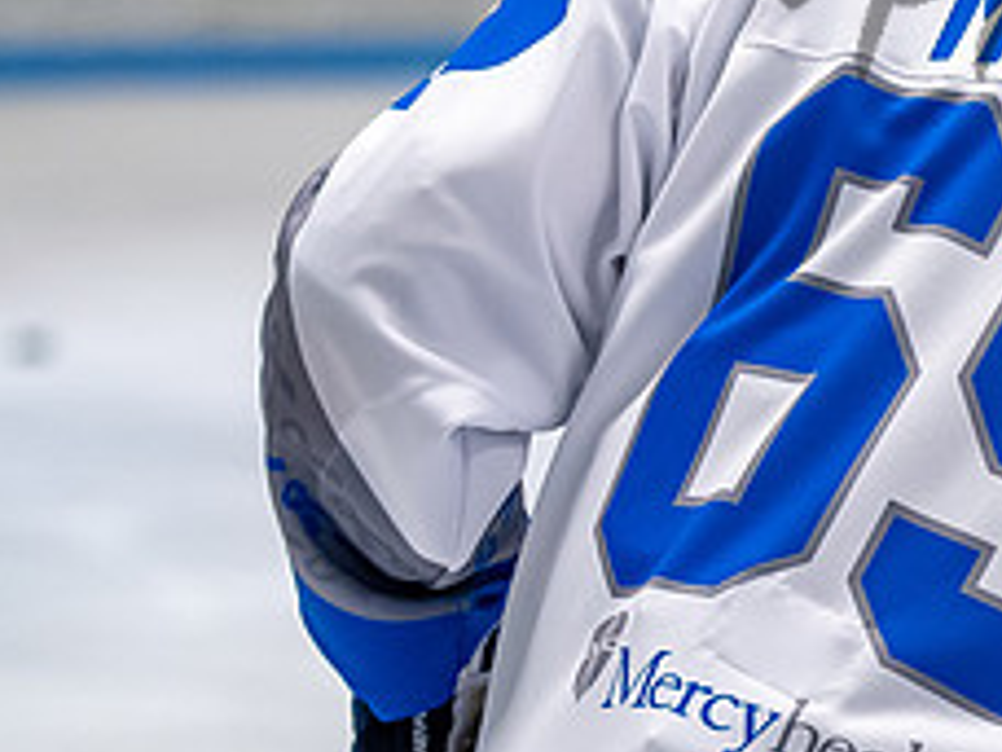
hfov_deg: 5.3
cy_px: 20
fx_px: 10739
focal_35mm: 371
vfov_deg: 4.0
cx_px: 1148
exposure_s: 1/800
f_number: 3.2
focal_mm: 95
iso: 2000
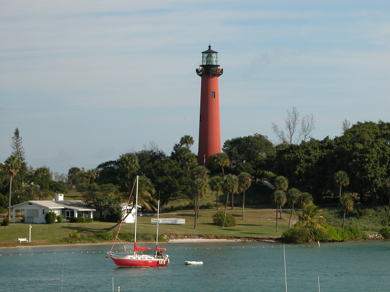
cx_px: 195
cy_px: 146
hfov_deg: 14.5
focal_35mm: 136
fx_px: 1532
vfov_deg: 10.9
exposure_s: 1/515
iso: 100
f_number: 6.1
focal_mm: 34.7
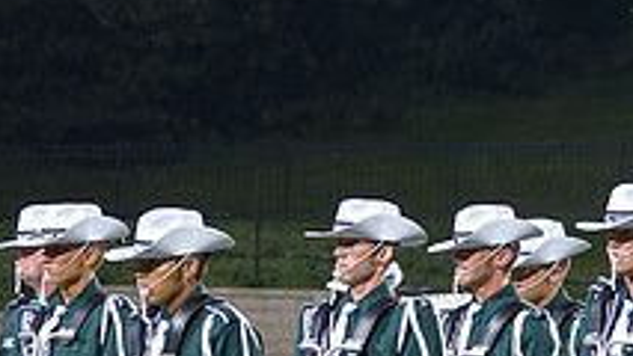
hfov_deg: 5.2
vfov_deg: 2.9
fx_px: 7002
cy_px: 360
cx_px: 299
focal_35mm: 417
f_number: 4.5
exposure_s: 1/160
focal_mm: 110
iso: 2200
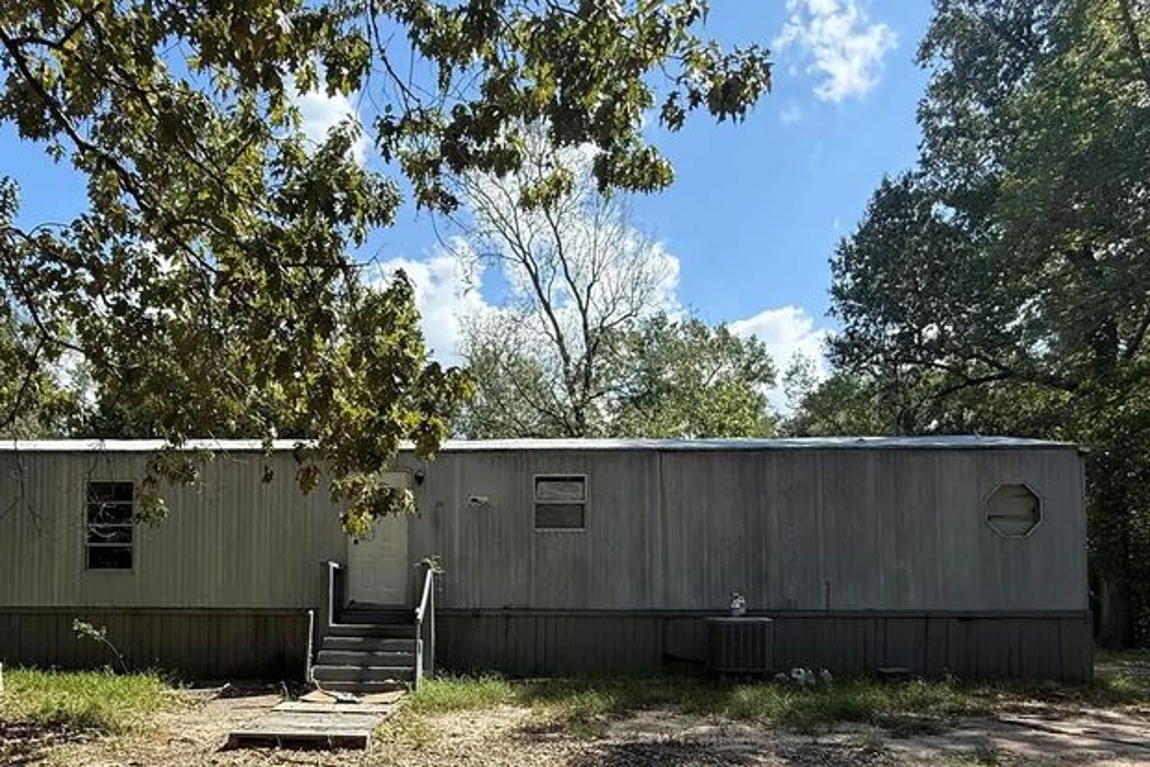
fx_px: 767
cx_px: 443
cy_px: 584
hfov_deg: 72.7
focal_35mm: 24
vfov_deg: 50.7
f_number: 2.2
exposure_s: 1/1534
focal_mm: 2.22
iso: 64
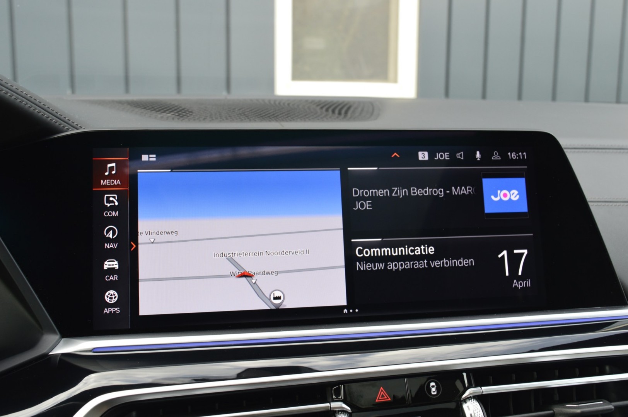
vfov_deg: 36.8
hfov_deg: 53.2
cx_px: 314
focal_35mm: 36
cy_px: 208
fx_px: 627
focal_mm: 24
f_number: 8
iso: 450
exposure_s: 1/60
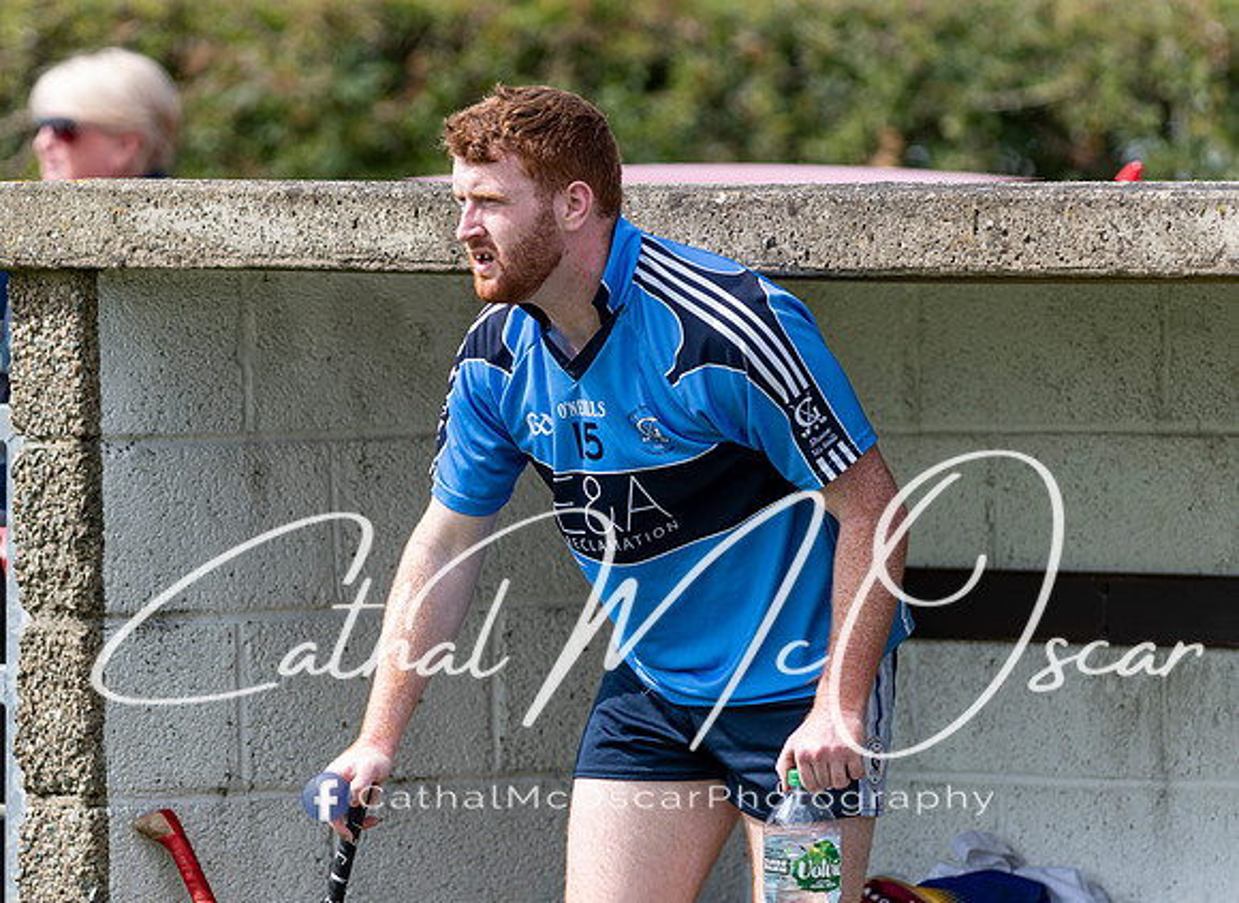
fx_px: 18210
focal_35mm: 514
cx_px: 562
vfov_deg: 2.8
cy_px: 451
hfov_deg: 3.9
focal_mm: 300
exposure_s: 1/1600
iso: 125
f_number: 2.8
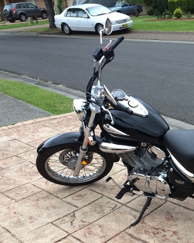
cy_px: 147
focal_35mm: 47
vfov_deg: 39.4
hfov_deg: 30.1
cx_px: 188
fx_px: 338
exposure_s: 1/100
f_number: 2.2
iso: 32
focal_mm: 4.15
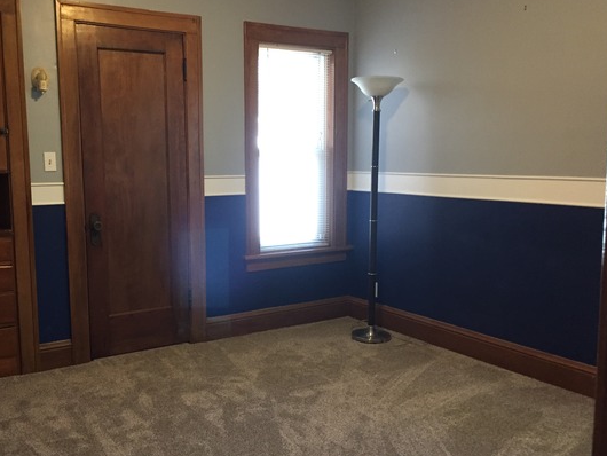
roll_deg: +0.3
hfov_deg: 52.3
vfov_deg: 40.7
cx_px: 252
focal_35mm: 35
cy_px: 233
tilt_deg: -6.9
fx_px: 614
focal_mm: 4.15
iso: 200
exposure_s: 1/30
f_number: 2.2
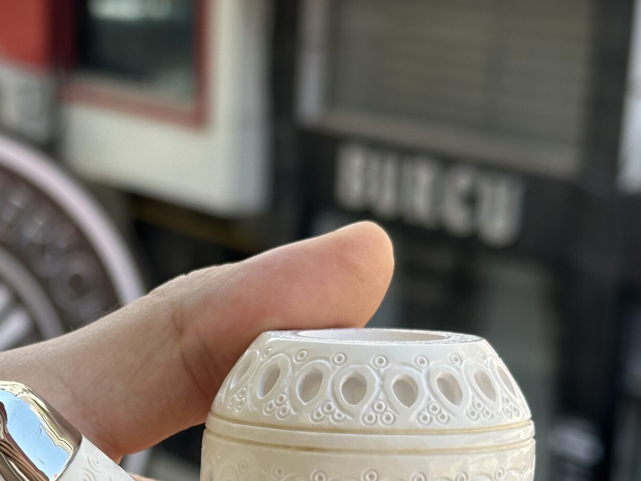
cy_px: 482
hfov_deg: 19.4
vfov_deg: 14.7
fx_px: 1833
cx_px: 26
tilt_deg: -19.6
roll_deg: +0.4
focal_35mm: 99
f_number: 1.78
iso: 64
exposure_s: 1/594
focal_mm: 6.86
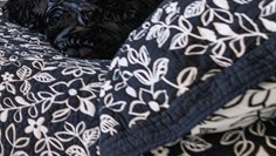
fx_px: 564
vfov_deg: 14.1
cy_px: -113
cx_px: -291
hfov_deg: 17.9
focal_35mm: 77
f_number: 4
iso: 400
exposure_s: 1/8
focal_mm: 16
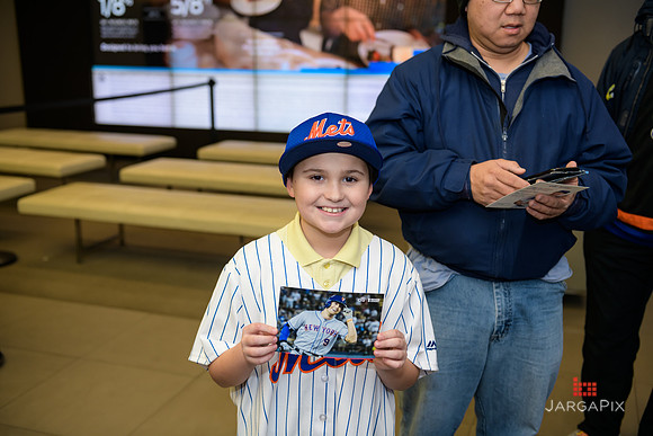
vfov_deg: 33.4
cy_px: 218
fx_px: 726
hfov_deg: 48.4
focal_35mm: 40
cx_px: 326
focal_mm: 40
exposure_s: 1/125
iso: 400
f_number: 3.2
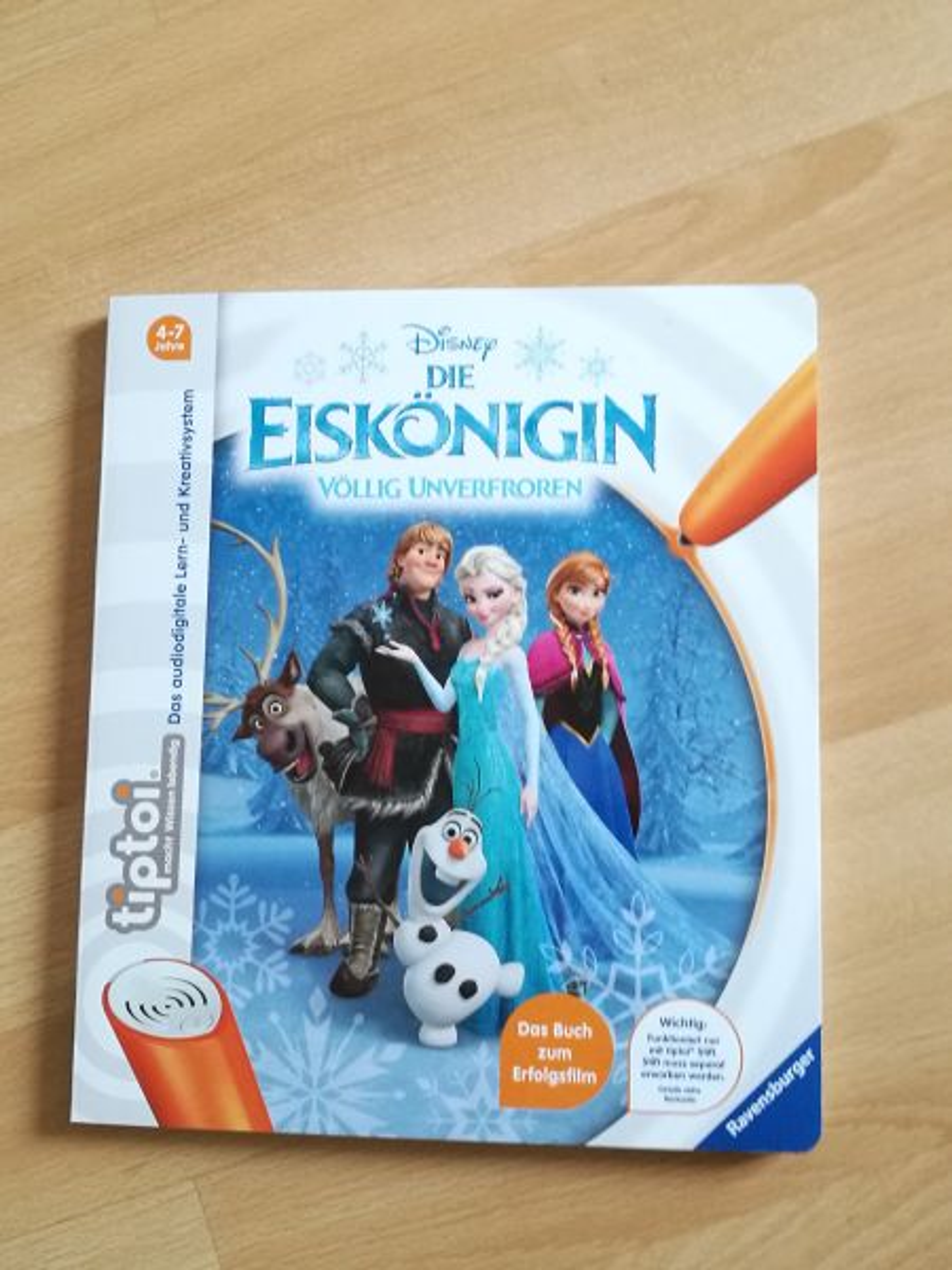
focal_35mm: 41
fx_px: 1503
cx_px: 476
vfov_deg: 45.8
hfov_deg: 35.1
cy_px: 635
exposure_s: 1/33.3
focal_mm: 4.5
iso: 400
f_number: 2.2
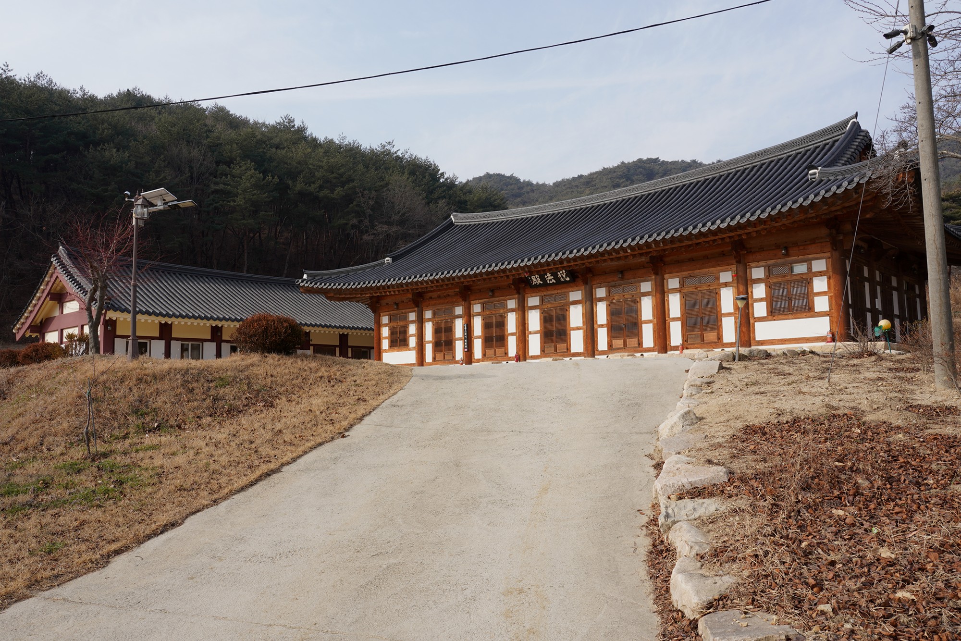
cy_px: 320
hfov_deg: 65.5
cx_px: 480
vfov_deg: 46.4
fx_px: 748
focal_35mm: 28
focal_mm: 28
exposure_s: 1/100
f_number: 16
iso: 200
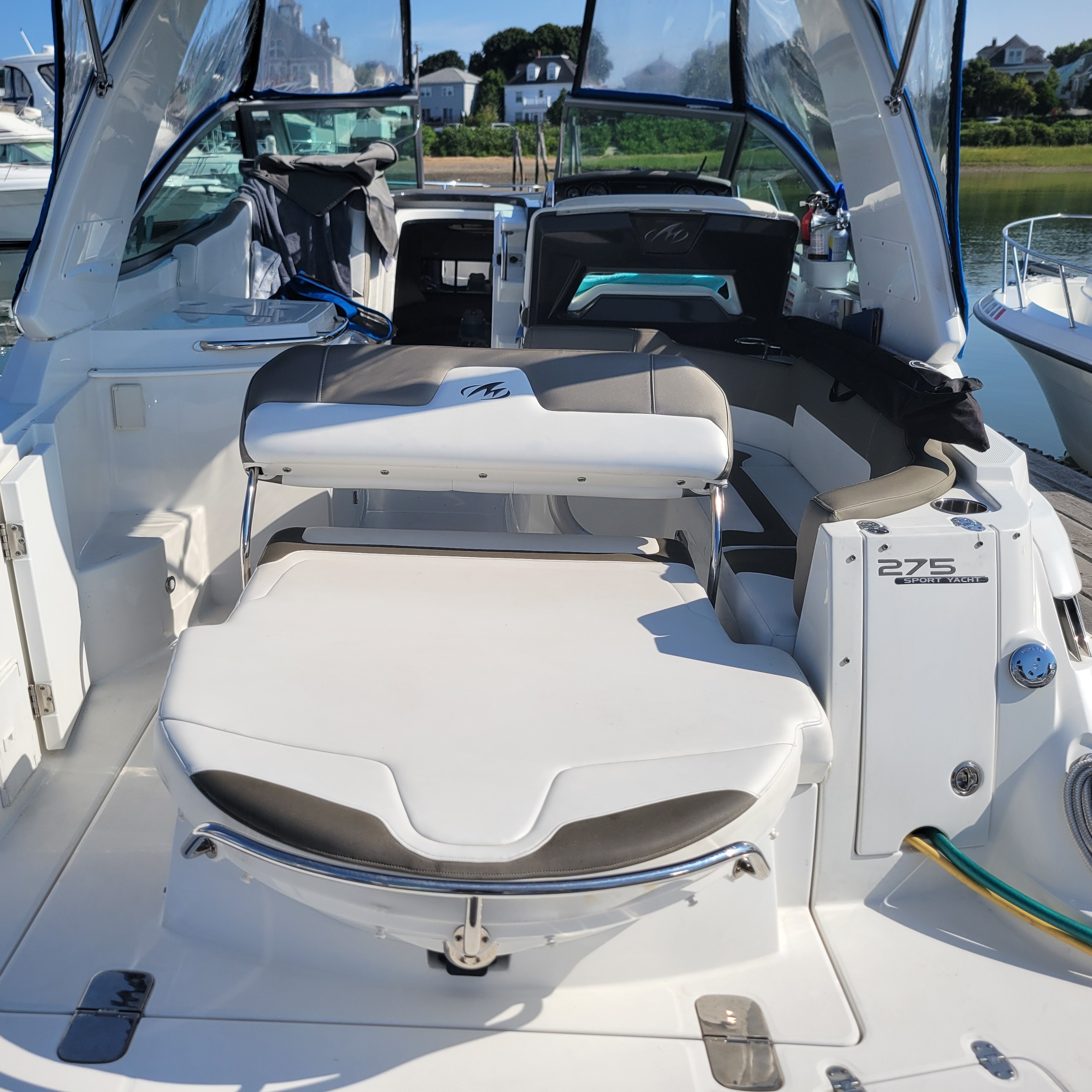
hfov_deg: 52.2
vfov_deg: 52.5
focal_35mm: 31
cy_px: 542
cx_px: 445
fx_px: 1106
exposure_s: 1/4385
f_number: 1.8
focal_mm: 5.4
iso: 40
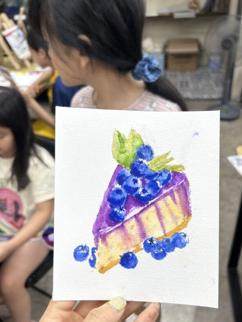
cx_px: 131
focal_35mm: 33
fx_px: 308
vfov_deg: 55.1
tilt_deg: -35.1
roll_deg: +3.5
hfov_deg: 42.9
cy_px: 184
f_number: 1.5
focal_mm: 5.7
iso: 40
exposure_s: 1/153
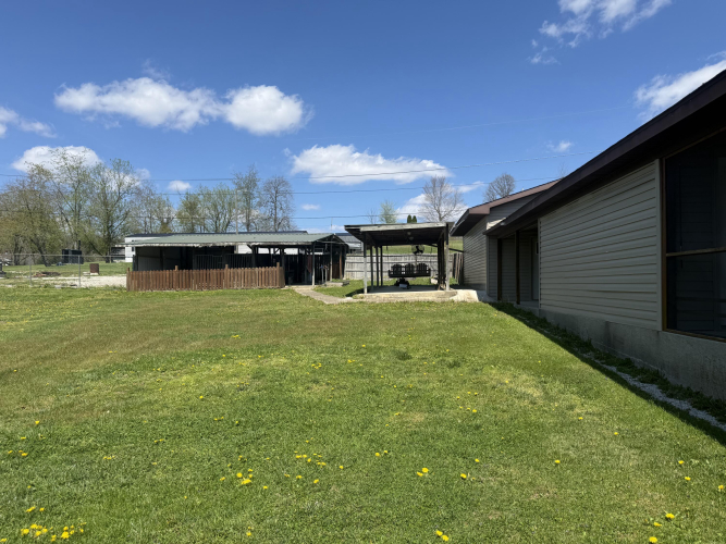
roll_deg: +0.3
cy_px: 272
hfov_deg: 71.6
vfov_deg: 56.8
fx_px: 503
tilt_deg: +1.4
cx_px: 363
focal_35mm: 24
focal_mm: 6.76
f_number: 1.78
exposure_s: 1/4405
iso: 80
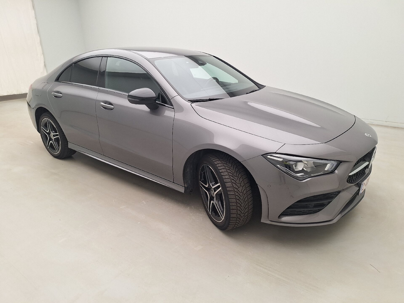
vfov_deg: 58.9
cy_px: 152
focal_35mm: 23
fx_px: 268
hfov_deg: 73.9
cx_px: 202
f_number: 1.8
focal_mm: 5.54
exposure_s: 1/100
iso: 50
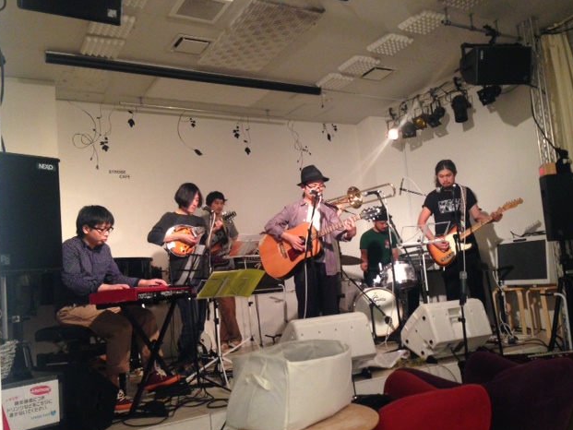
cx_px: 289
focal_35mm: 34
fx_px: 563
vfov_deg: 41.8
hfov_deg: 53.9
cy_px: 220
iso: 320
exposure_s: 1/20
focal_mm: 4.13
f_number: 2.4
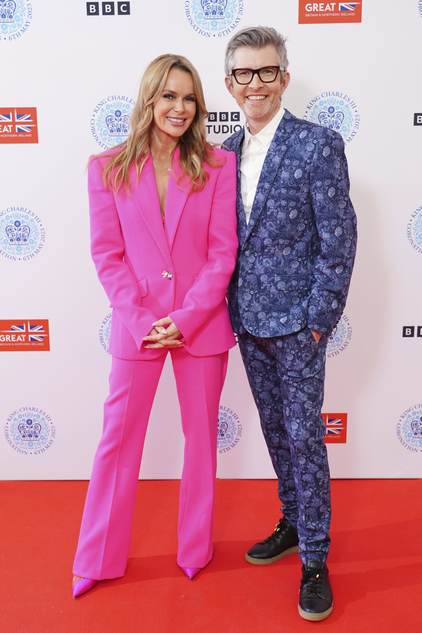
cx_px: 211
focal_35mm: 42
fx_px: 738
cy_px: 316
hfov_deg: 31.9
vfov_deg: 46.4
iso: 500
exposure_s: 1/200
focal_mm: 42
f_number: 5.6
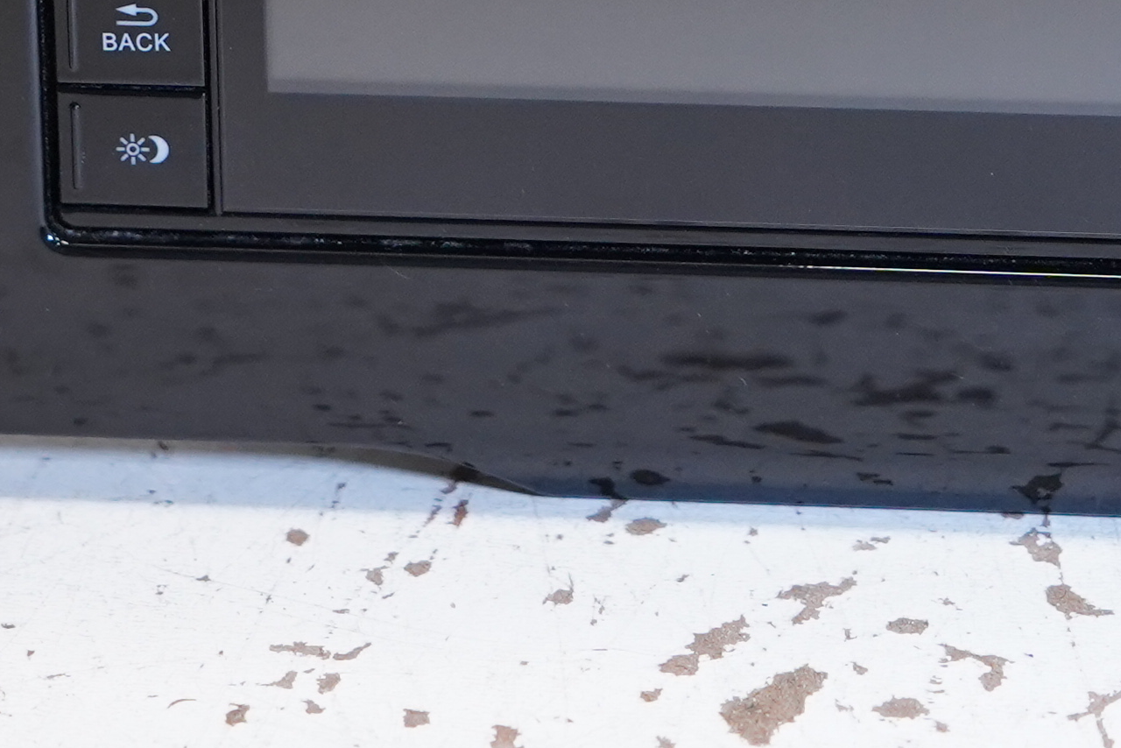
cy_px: -389
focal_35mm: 166
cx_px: 559
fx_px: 5170
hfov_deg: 12.4
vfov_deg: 8.1
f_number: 2.8
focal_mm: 36
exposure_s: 1/800
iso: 2000
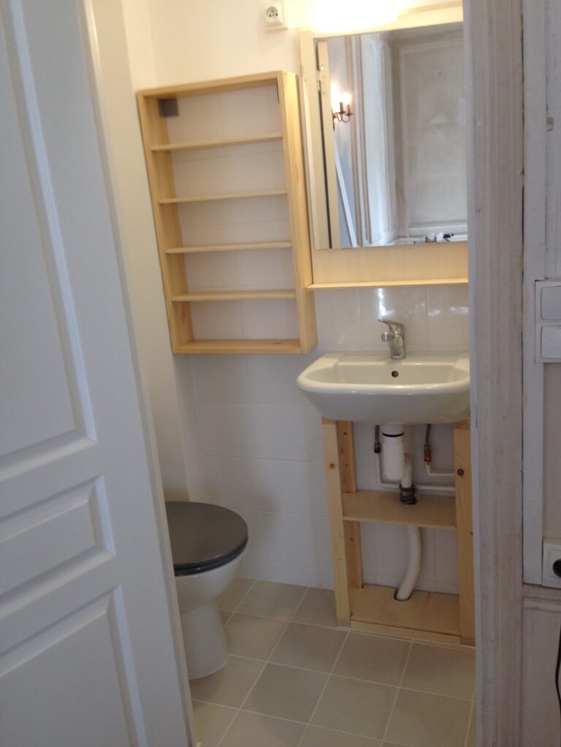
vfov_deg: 55.4
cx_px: 280
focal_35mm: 33
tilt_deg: -15.2
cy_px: 374
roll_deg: +4.8
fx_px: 713
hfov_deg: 42.9
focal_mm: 4.12
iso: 50
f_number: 2.4
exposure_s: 1/30
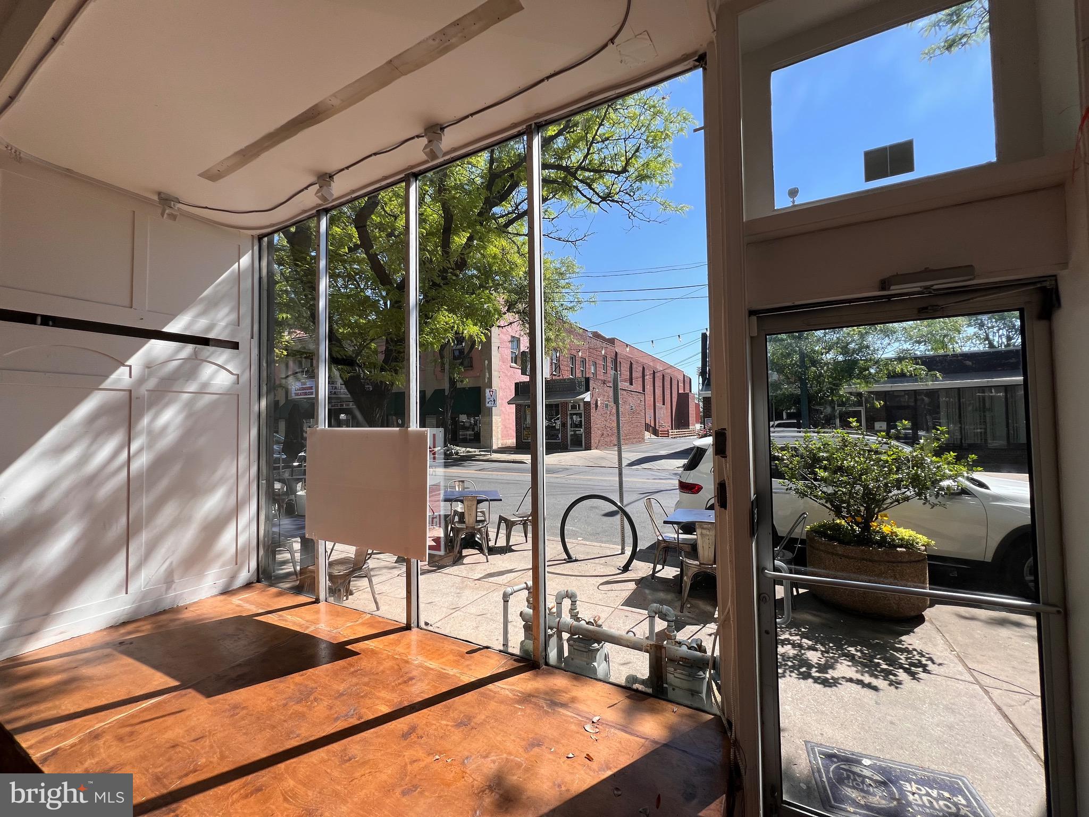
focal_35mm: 13
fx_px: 409
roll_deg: +0.9
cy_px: 408
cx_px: 544
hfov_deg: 106.2
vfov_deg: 89.9
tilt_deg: +2.3
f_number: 1.8
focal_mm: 1.57
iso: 32
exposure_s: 1/927
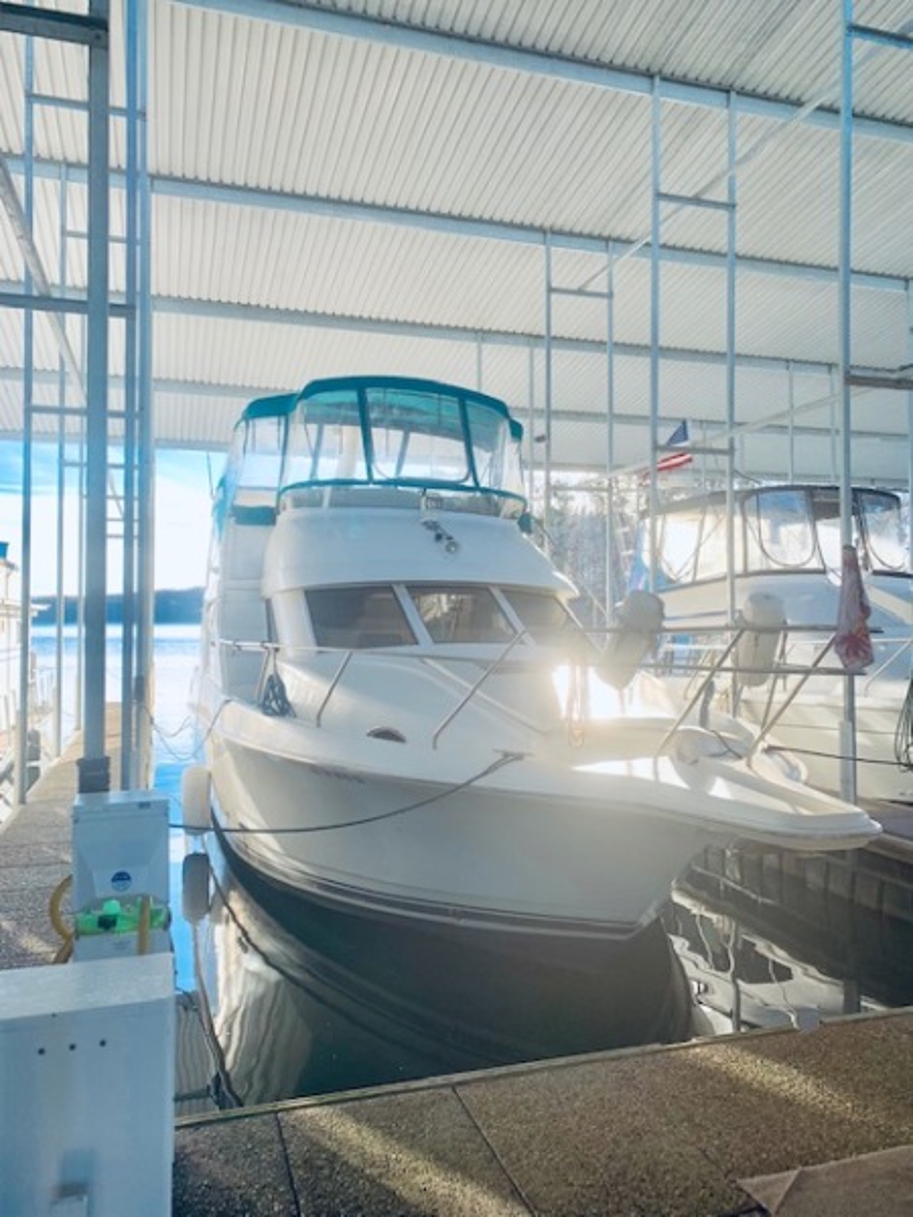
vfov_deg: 67.3
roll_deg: +0.4
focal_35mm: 26
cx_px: 456
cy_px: 608
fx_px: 914
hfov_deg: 53.1
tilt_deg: +2.5
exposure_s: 1/259
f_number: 1.8
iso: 25
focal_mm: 4.25
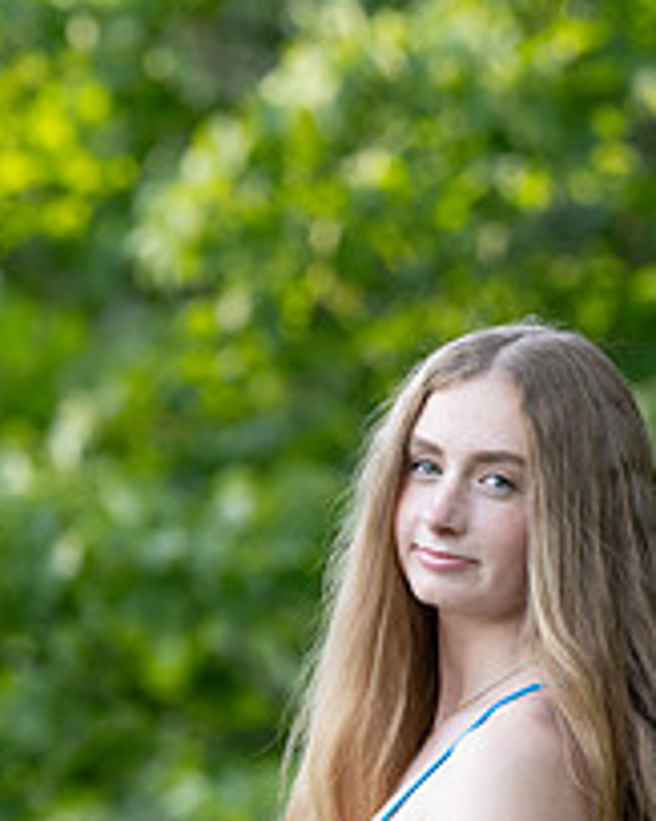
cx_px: -20
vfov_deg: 3.6
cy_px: 726
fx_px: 12994
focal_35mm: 535
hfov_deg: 2.9
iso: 400
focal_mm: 200
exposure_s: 1/200
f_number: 5
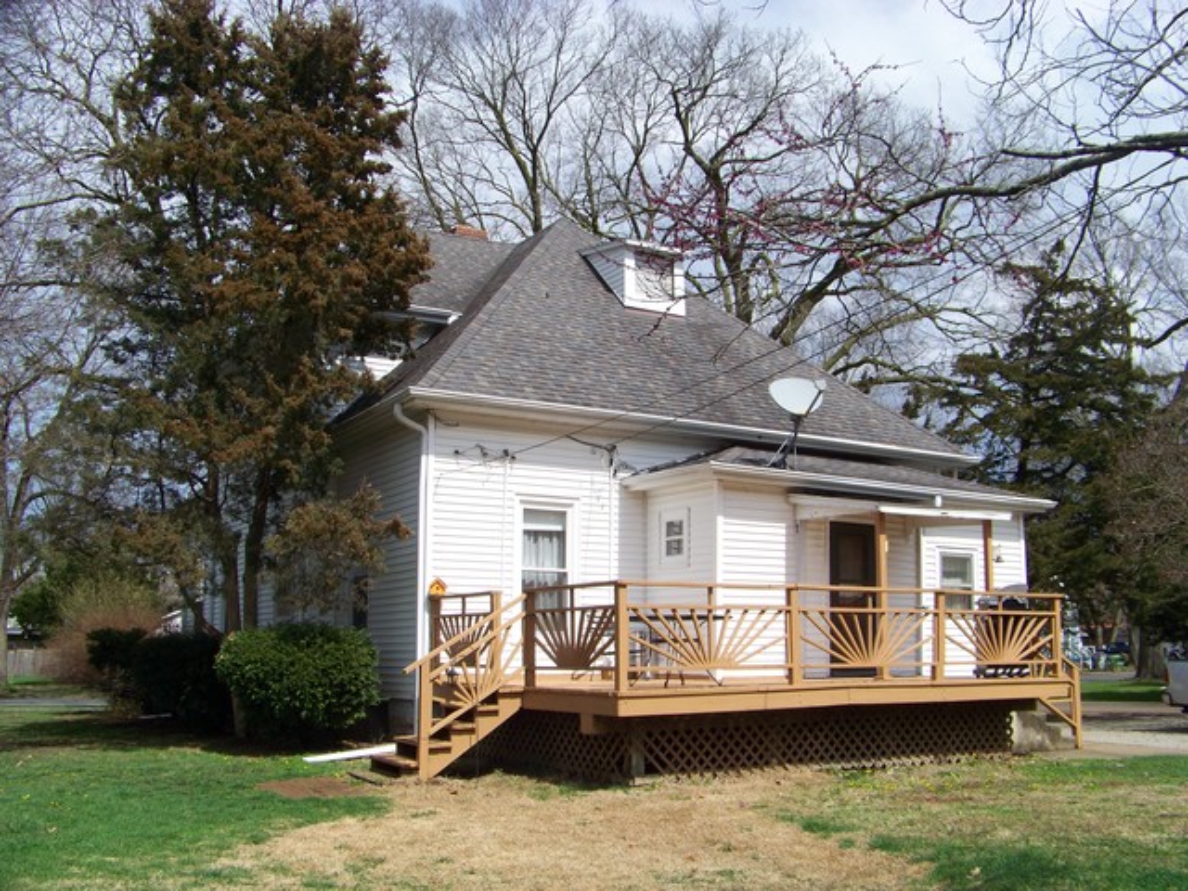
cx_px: 594
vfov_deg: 39.7
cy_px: 446
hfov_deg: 51.4
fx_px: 1235
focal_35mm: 36
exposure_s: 1/800
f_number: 4
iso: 67
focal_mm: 5.85
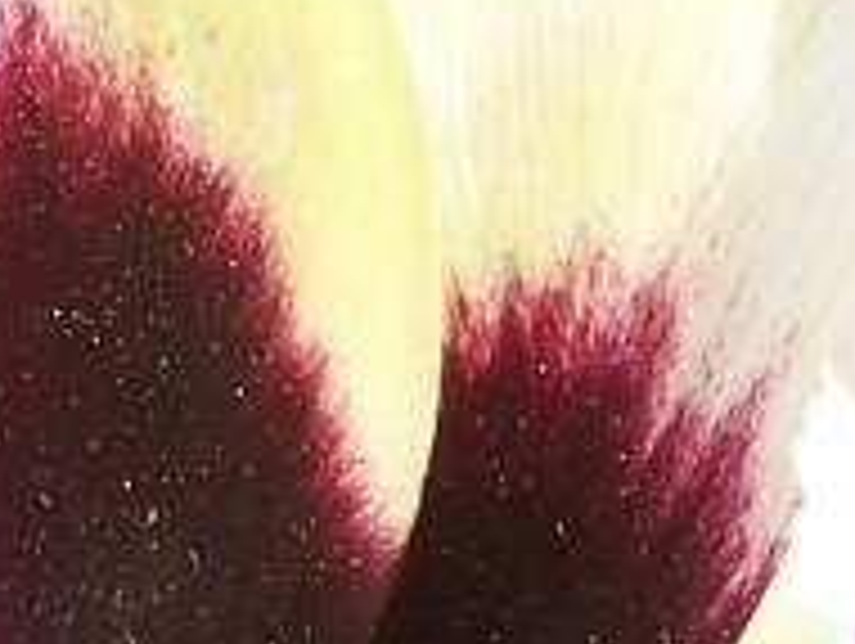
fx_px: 25176
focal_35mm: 1018
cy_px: 374
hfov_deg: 1.9
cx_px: 225
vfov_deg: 1.5
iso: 80
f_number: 3.2
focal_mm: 31.3
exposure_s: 1/400
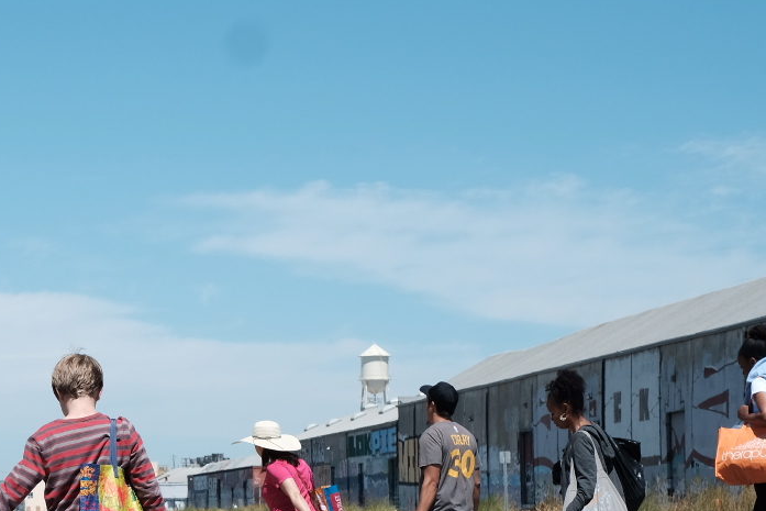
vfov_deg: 10.1
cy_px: 523
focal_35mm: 135
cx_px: -43
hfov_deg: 14.9
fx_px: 2873
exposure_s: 1/500
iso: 200
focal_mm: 35
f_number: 8
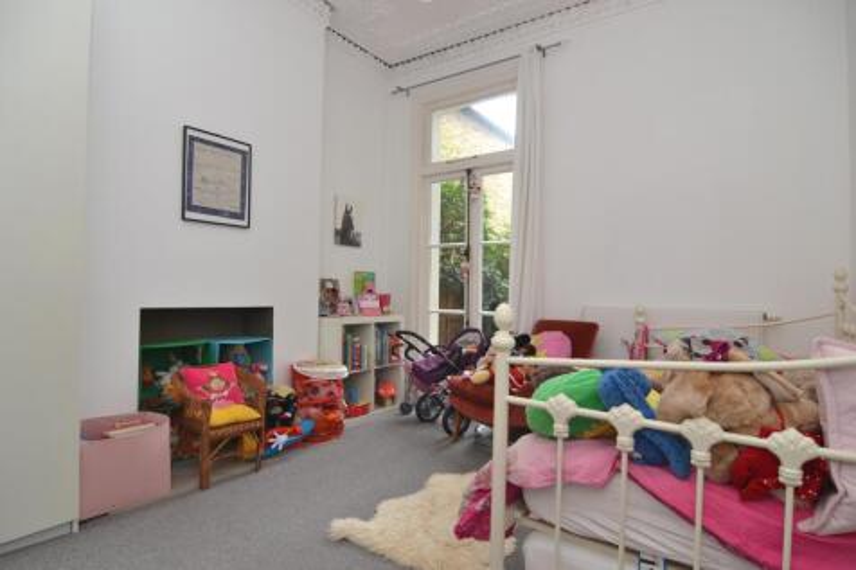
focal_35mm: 18
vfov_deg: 67.3
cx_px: 428
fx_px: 428
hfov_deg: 90.0
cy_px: 285
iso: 400
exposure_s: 1/60
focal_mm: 12
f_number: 5.6
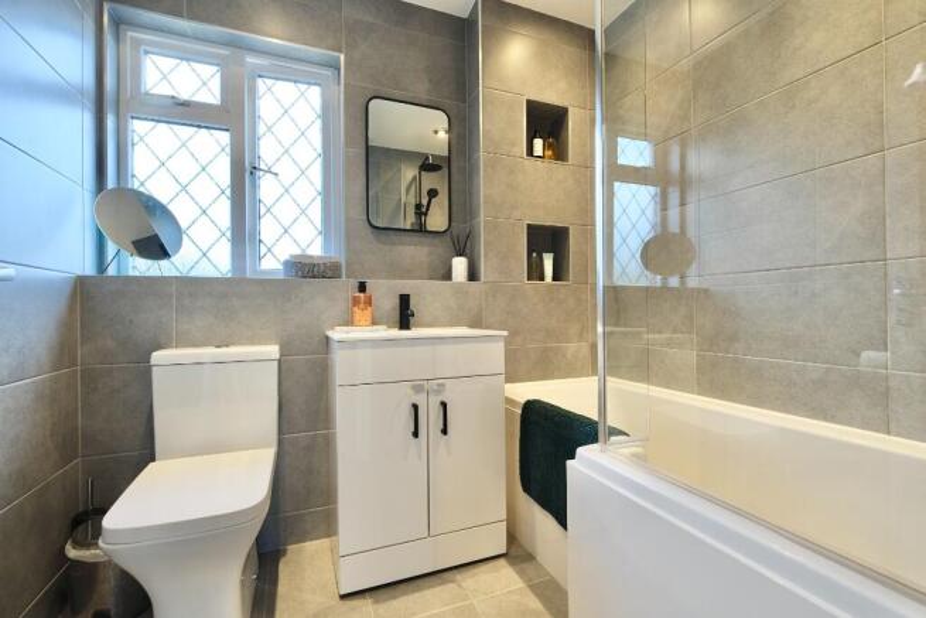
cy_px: 309
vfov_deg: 77.4
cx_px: 463
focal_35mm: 15
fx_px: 386
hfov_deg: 100.4
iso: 200
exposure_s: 1/15
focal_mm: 10
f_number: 4.5
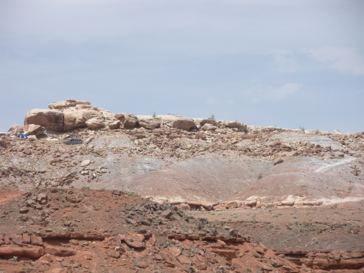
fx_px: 1272
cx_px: 182
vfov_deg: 12.2
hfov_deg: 16.3
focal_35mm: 121
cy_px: 136
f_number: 5.3
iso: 64
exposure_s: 1/467
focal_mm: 21.2
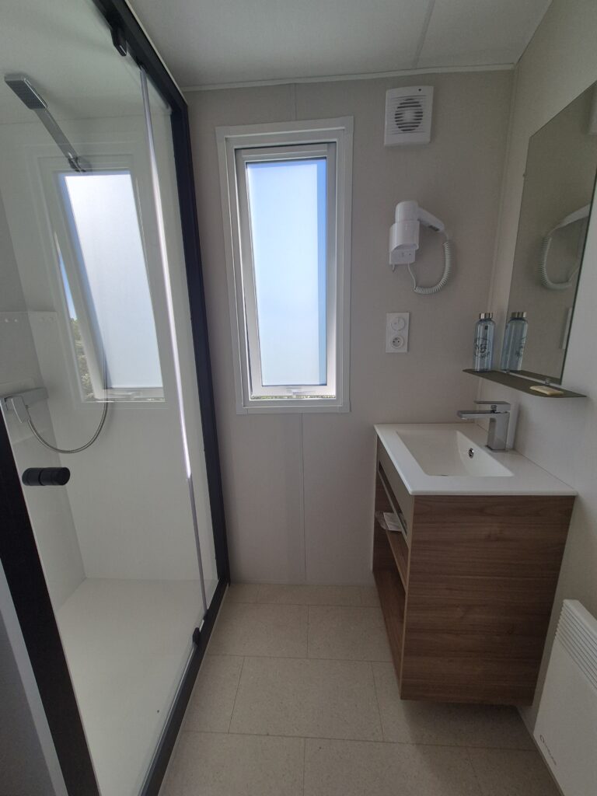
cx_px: 298
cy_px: 398
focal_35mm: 13
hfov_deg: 89.9
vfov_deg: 106.2
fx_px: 299
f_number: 2.2
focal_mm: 2.2
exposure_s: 1/509
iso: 50
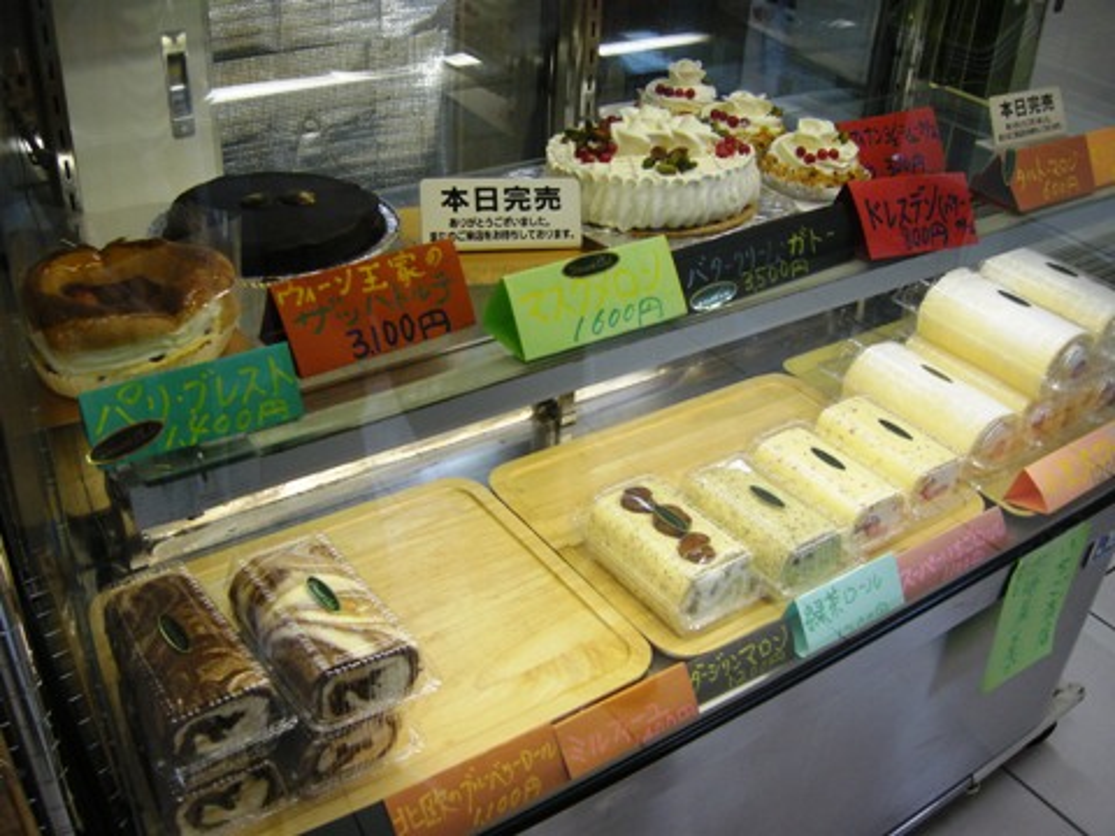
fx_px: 1127
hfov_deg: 52.6
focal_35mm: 35
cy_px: 418
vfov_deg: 40.7
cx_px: 558
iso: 158
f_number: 2.7
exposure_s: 1/60
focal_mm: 7.5
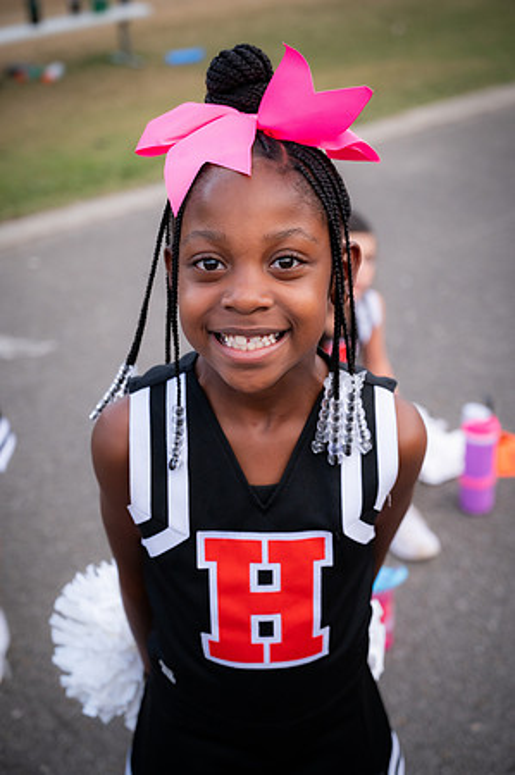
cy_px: 388
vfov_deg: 37.6
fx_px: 1140
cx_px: 258
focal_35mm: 53
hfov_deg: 25.5
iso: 640
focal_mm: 53
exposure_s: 1/640
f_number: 4
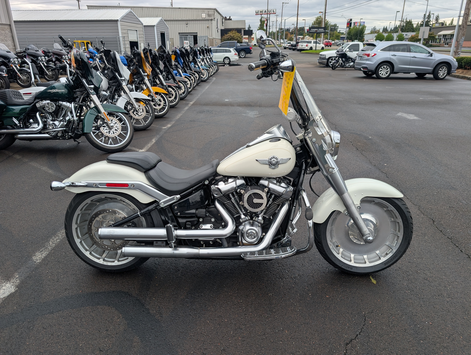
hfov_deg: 71.5
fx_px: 327
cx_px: 236
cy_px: 178
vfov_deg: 56.9
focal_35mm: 24
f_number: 1.68
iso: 19
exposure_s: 1/542
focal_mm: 6.9
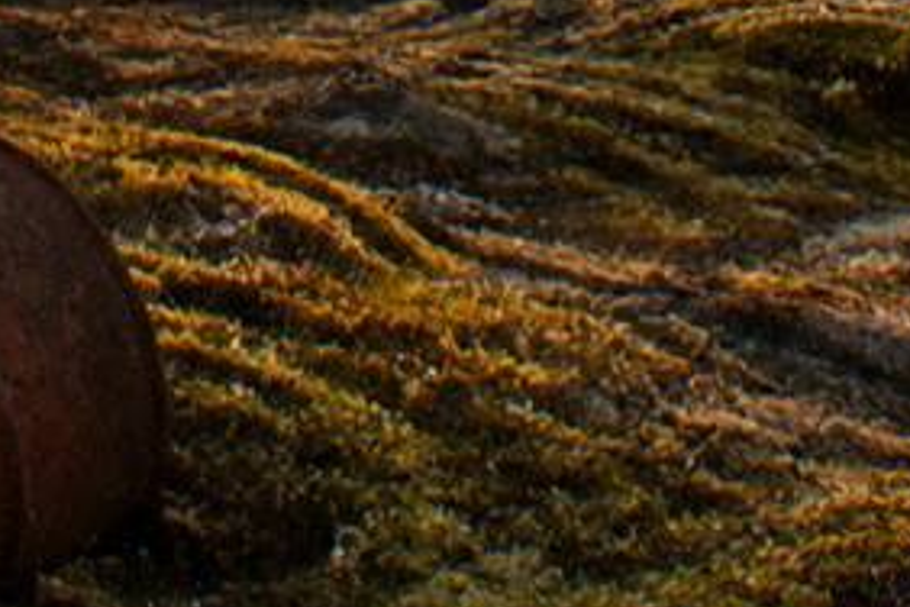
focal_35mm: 109
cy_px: -341
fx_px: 2755
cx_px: 1310
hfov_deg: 17.2
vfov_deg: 11.9
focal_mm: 24
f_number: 9
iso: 6400
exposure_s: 1/20
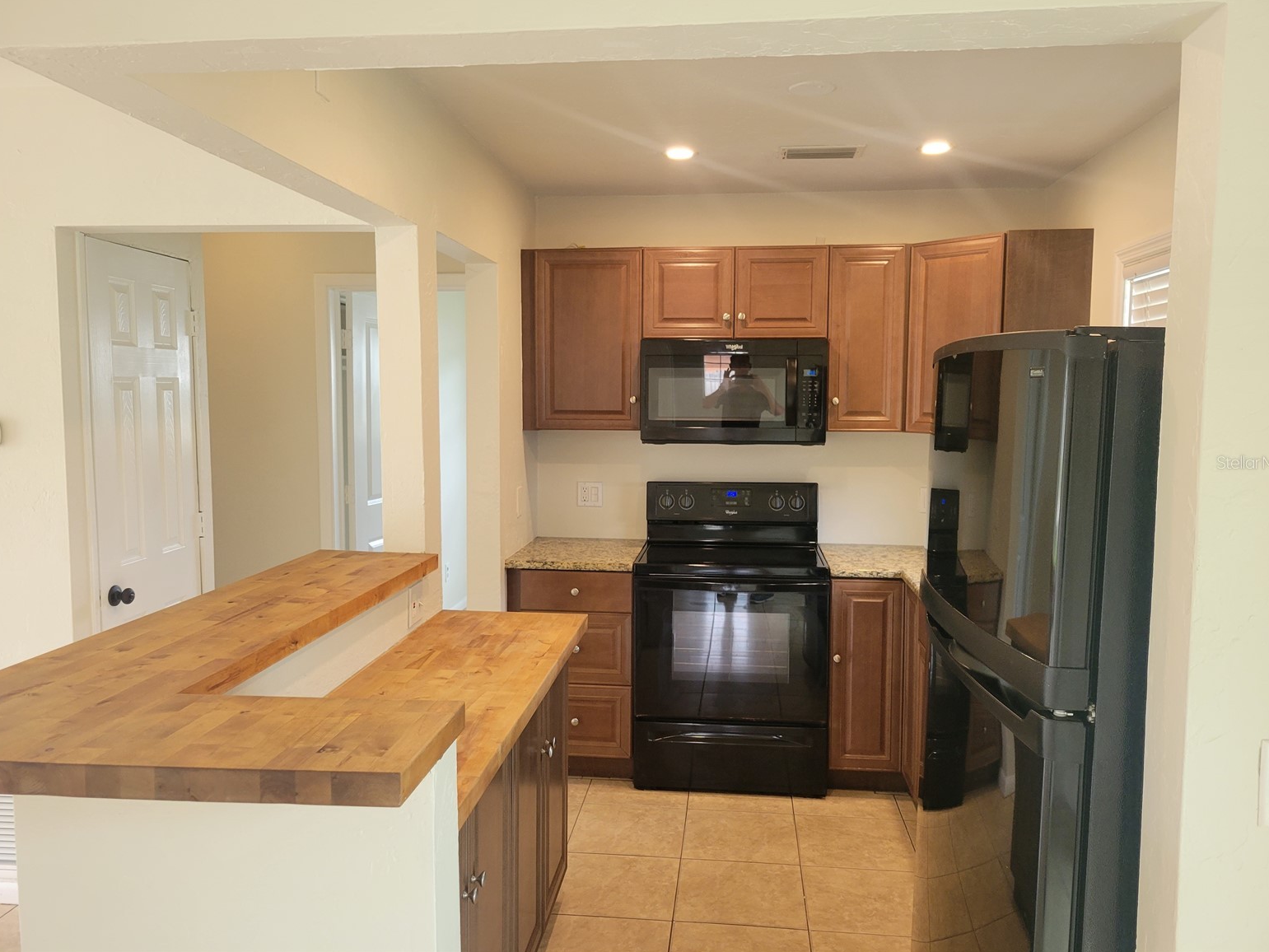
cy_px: 462
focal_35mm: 27
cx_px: 636
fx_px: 990
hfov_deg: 65.3
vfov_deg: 51.4
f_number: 1.8
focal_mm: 5.4
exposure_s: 1/120
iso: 200
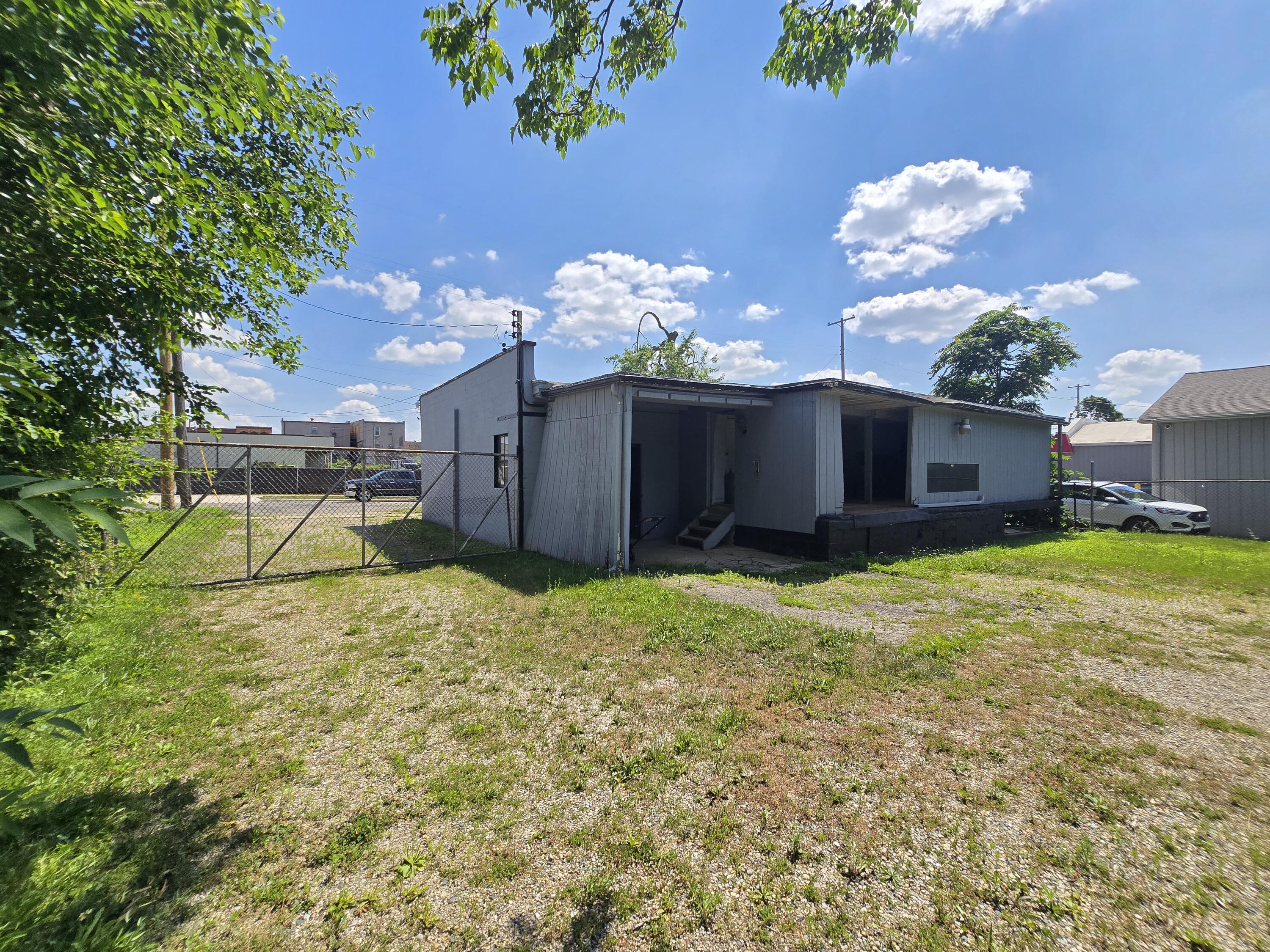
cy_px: 476
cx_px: 635
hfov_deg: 106.2
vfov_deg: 89.9
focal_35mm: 13
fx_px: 477
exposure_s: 1/2423
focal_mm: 2.2
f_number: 2.2
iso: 50
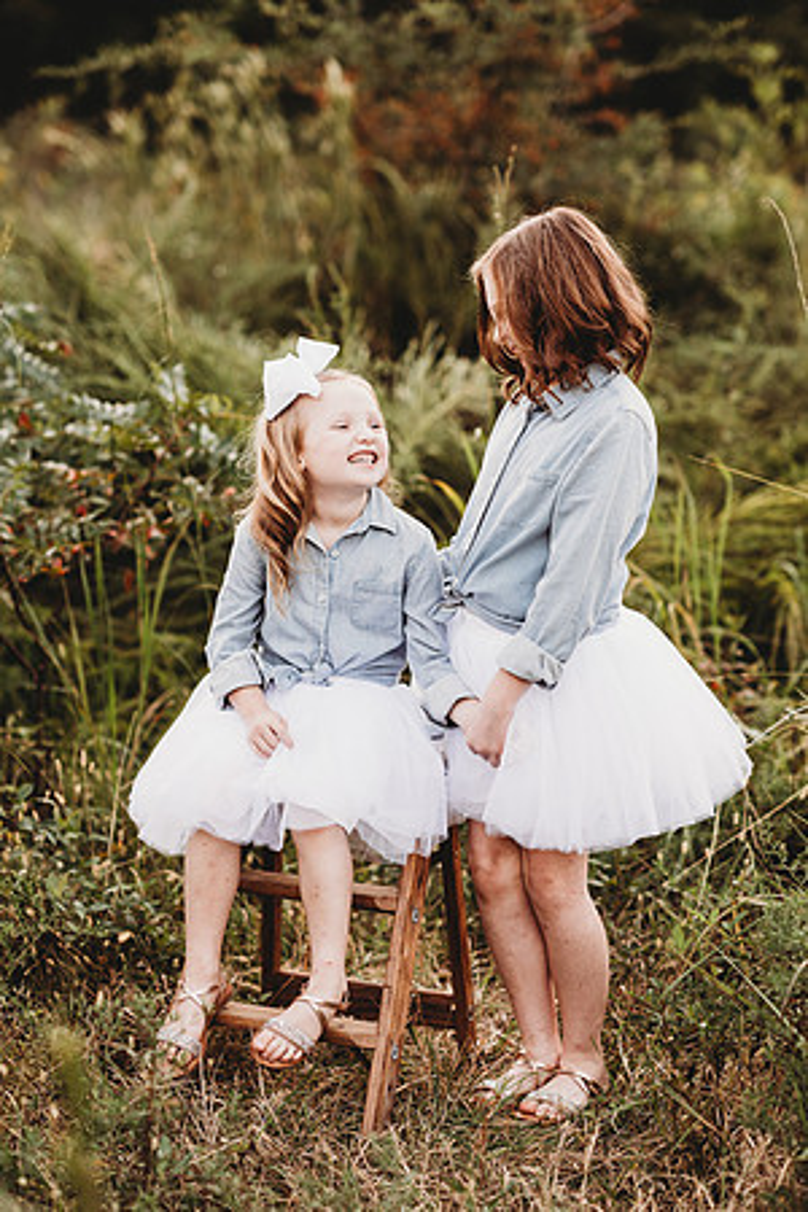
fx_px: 2861
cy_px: 606
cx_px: 404
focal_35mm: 85
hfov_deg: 16.1
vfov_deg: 23.9
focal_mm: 85
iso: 125
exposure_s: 1/200
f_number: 2.2
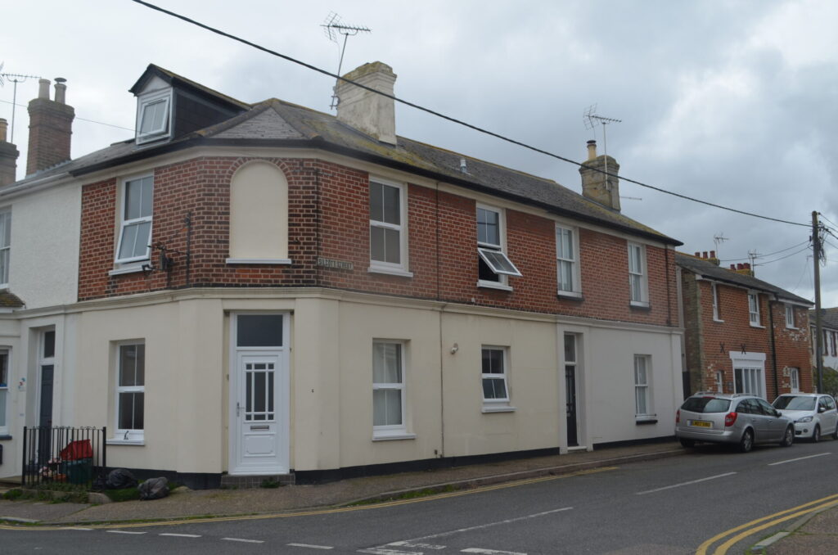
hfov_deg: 53.2
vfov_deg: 36.7
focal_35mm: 36
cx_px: 419
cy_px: 278
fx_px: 836
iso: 125
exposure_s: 1/250
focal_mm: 24
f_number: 8
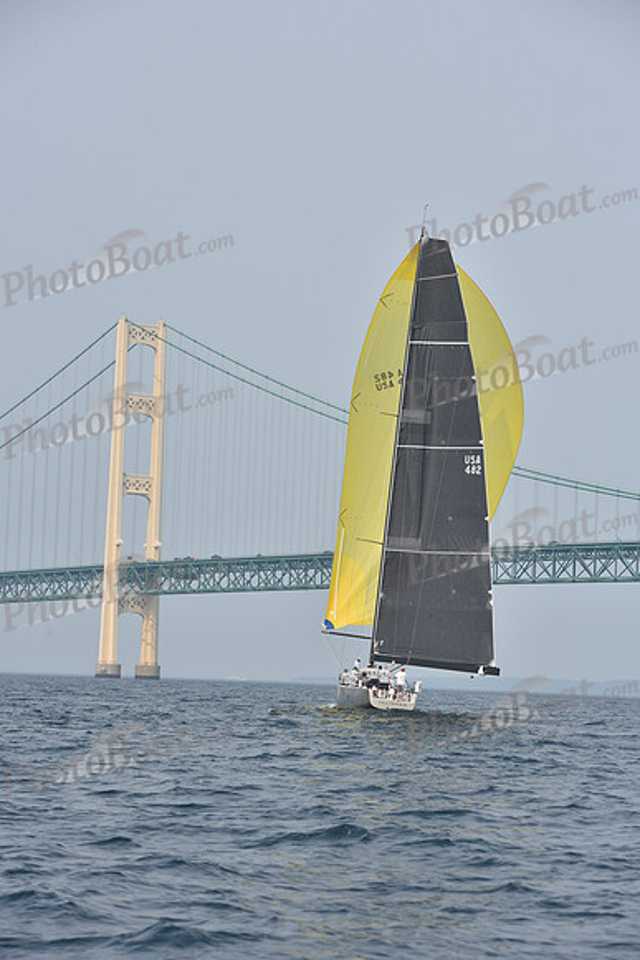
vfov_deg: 17.6
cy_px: 480
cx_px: 320
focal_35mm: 116
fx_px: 3091
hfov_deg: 11.8
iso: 250
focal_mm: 116
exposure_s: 1/1250
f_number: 8
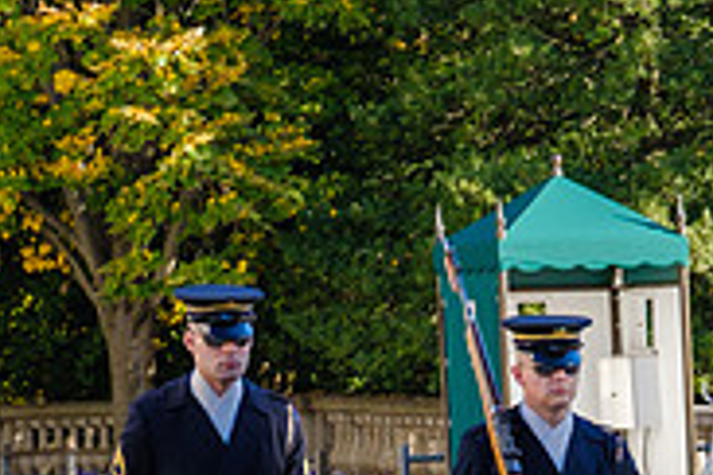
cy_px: 707
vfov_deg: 5.4
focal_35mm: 250
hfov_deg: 8.1
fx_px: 4951
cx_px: 884
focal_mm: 52.5
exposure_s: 1/400
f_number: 4.5
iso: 250
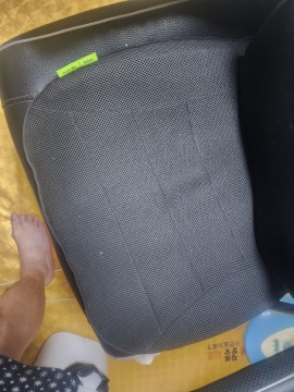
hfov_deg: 58.9
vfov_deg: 73.9
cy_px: 196
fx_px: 260
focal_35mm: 23
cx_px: 147
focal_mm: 6.4
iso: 500
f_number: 1.8
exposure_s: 1/30
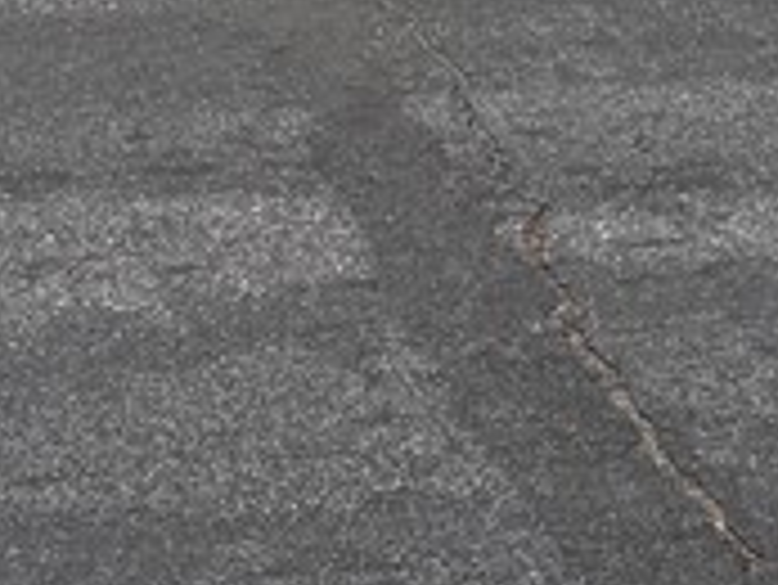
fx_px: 3194
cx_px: -157
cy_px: -1084
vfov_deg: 8.8
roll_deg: +2.1
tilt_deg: -2.7
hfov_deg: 13.5
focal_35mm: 142
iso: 80
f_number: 1.78
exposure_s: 1/4673
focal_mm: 6.76
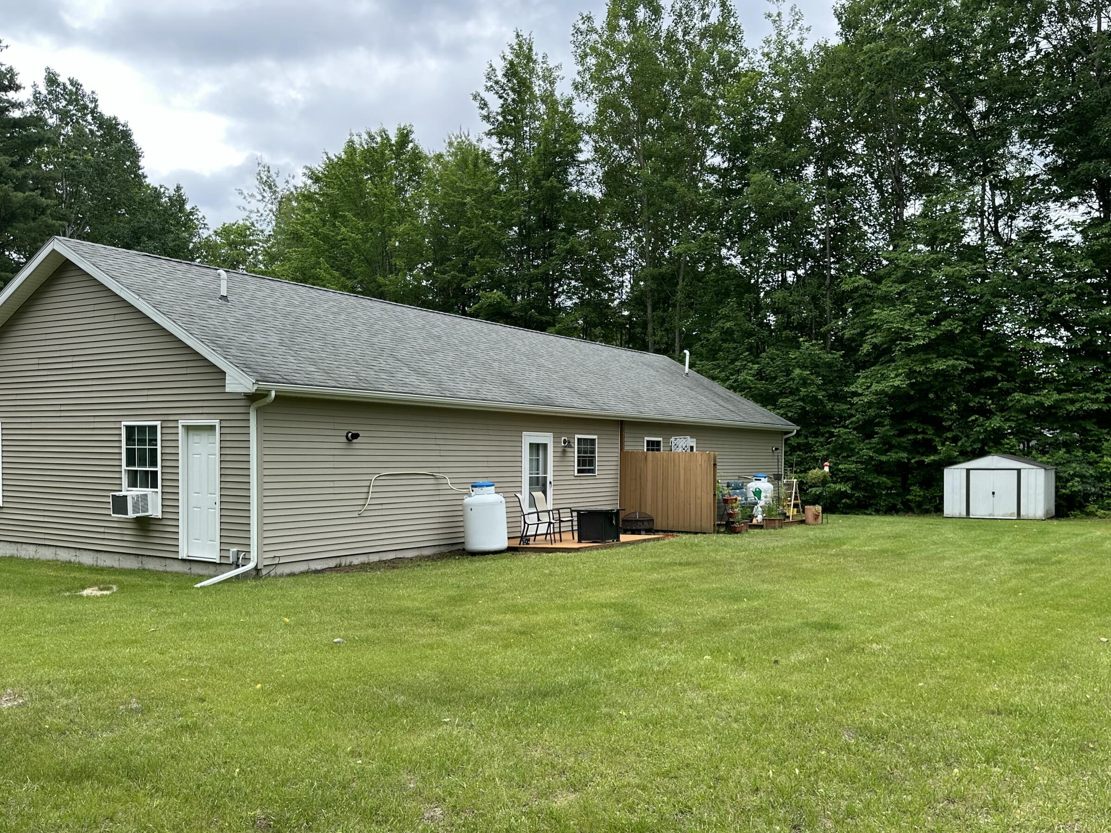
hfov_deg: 59.7
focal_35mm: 30
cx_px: 631
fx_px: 963
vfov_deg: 46.5
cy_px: 500
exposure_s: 1/962
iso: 80
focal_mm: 6.86
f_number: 1.78
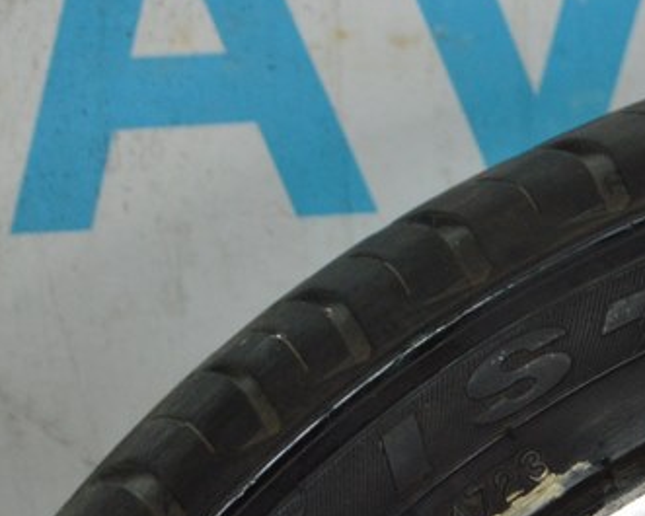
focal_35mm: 209
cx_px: 978
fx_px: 3991
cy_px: 390
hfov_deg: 9.0
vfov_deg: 7.4
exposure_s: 1/60
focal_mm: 48
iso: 1400
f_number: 5.3
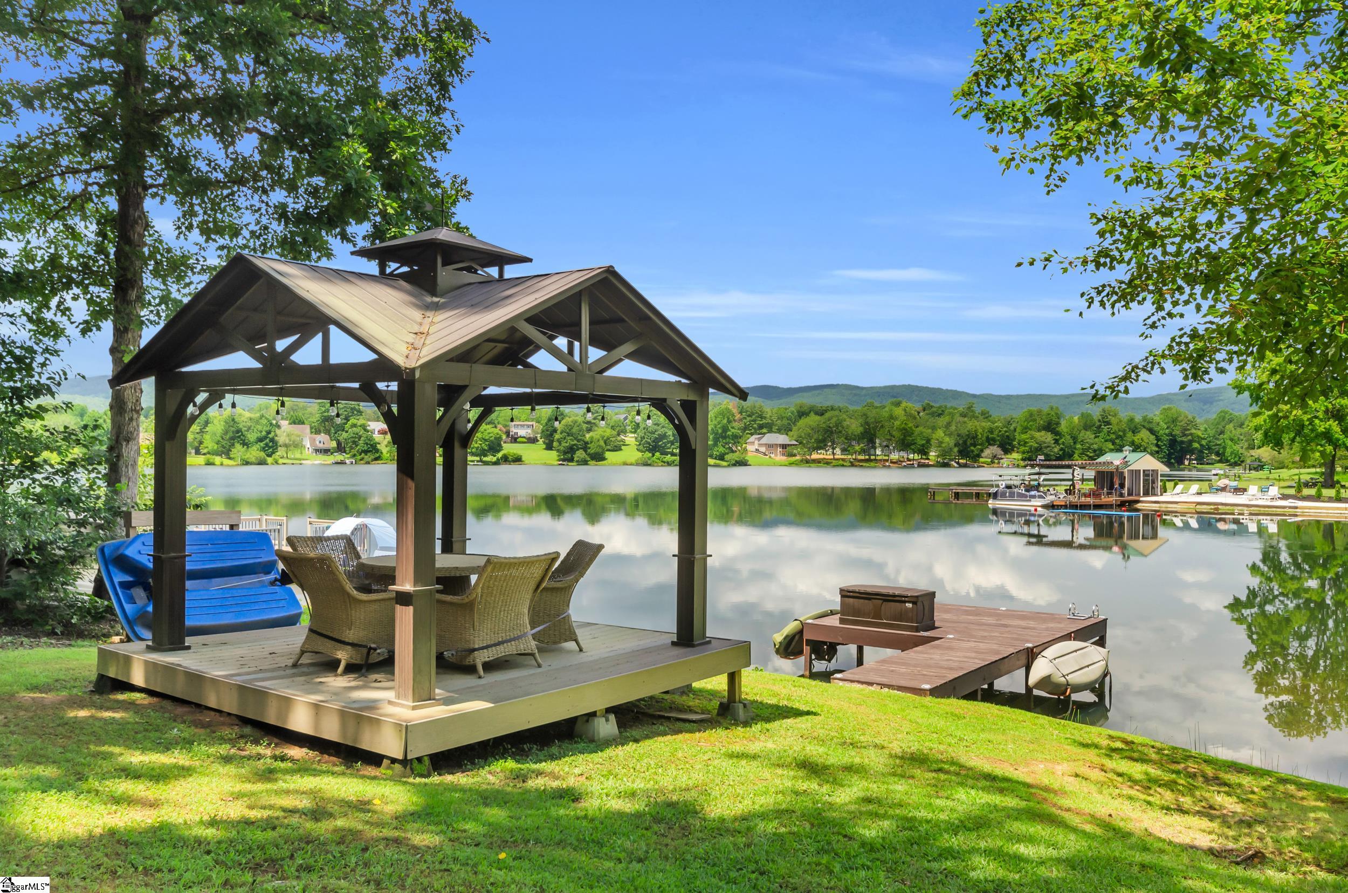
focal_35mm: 30
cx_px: 674
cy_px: 446
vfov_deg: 43.4
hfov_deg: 62.0
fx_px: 1121
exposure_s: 1/400
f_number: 8
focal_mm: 20
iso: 250
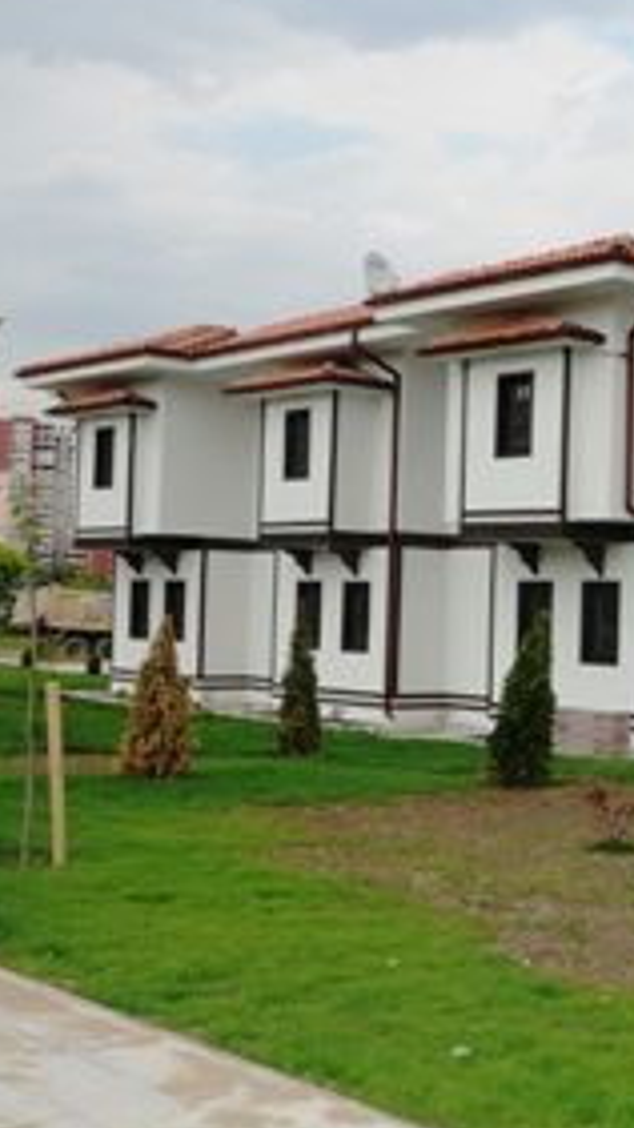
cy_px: 538
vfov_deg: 37.8
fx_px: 1644
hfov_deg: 20.5
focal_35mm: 55
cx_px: 754
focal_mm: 22
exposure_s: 1/250
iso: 500
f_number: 11
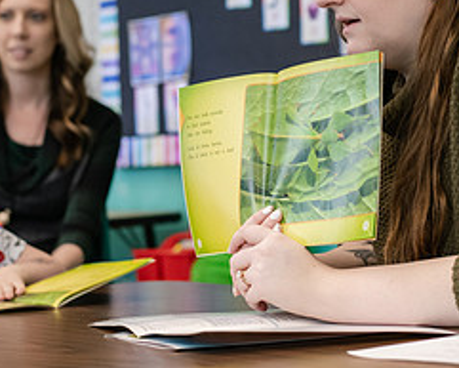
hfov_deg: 16.9
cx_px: 326
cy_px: 102
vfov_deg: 13.6
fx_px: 1536
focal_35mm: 113
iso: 1600
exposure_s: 1/200
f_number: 3.2
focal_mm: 50
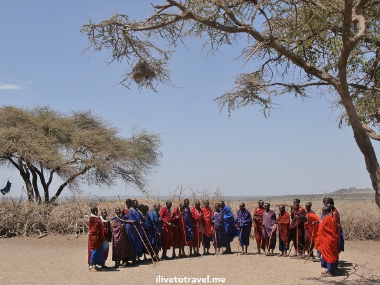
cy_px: 142
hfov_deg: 36.8
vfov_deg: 28.0
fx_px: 571
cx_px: 190
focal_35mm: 52
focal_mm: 9.16
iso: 80
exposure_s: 1/160
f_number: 11
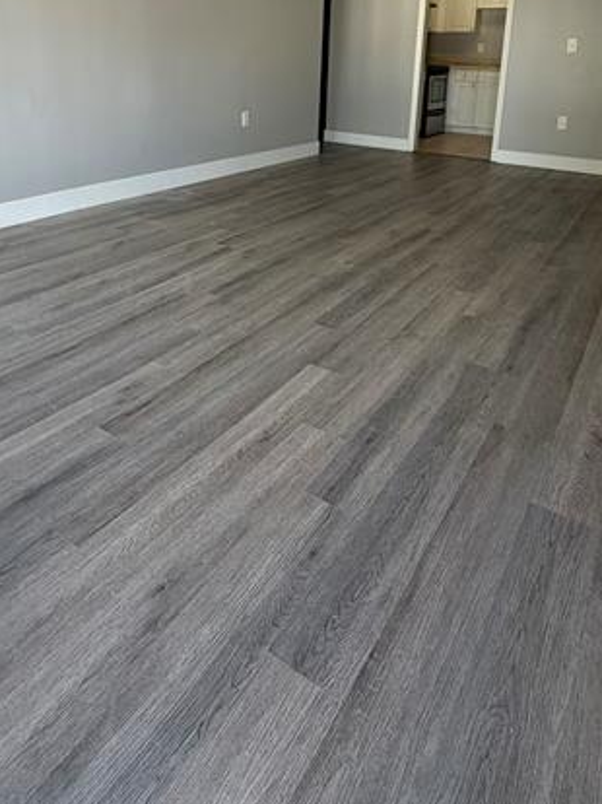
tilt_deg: -13.6
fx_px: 604
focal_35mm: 26
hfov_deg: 53.0
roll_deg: -0.8
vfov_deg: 63.2
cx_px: 276
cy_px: 196
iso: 200
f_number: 2.2
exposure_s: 1/121
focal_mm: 2.22
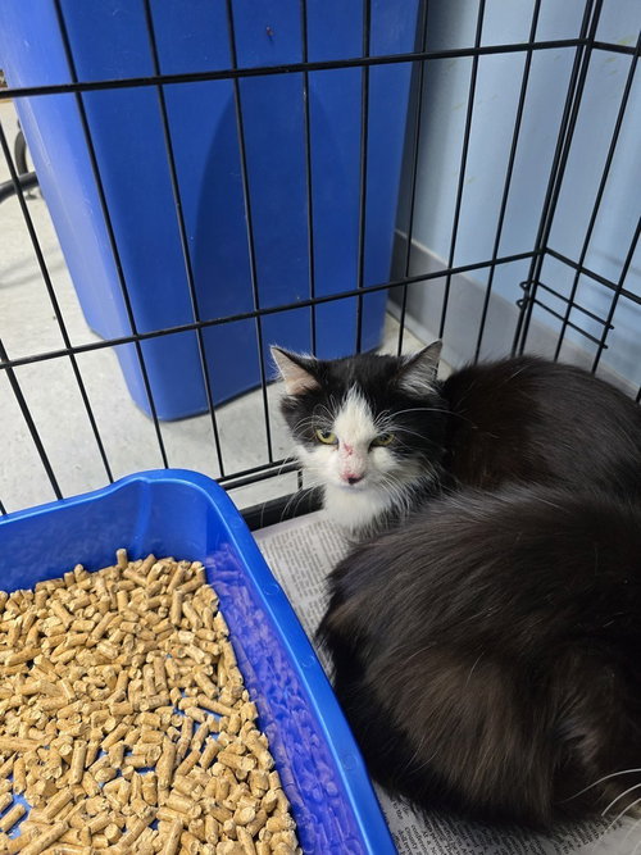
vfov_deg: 73.9
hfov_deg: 58.9
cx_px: 320
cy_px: 428
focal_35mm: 23
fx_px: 568
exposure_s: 1/120
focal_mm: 6.3
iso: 800
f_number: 1.7
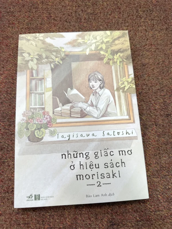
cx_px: 86
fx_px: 159
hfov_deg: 56.8
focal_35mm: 24
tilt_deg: -76.8
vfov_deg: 71.6
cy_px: 114
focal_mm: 6.86
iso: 200
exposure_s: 1/121
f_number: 1.78
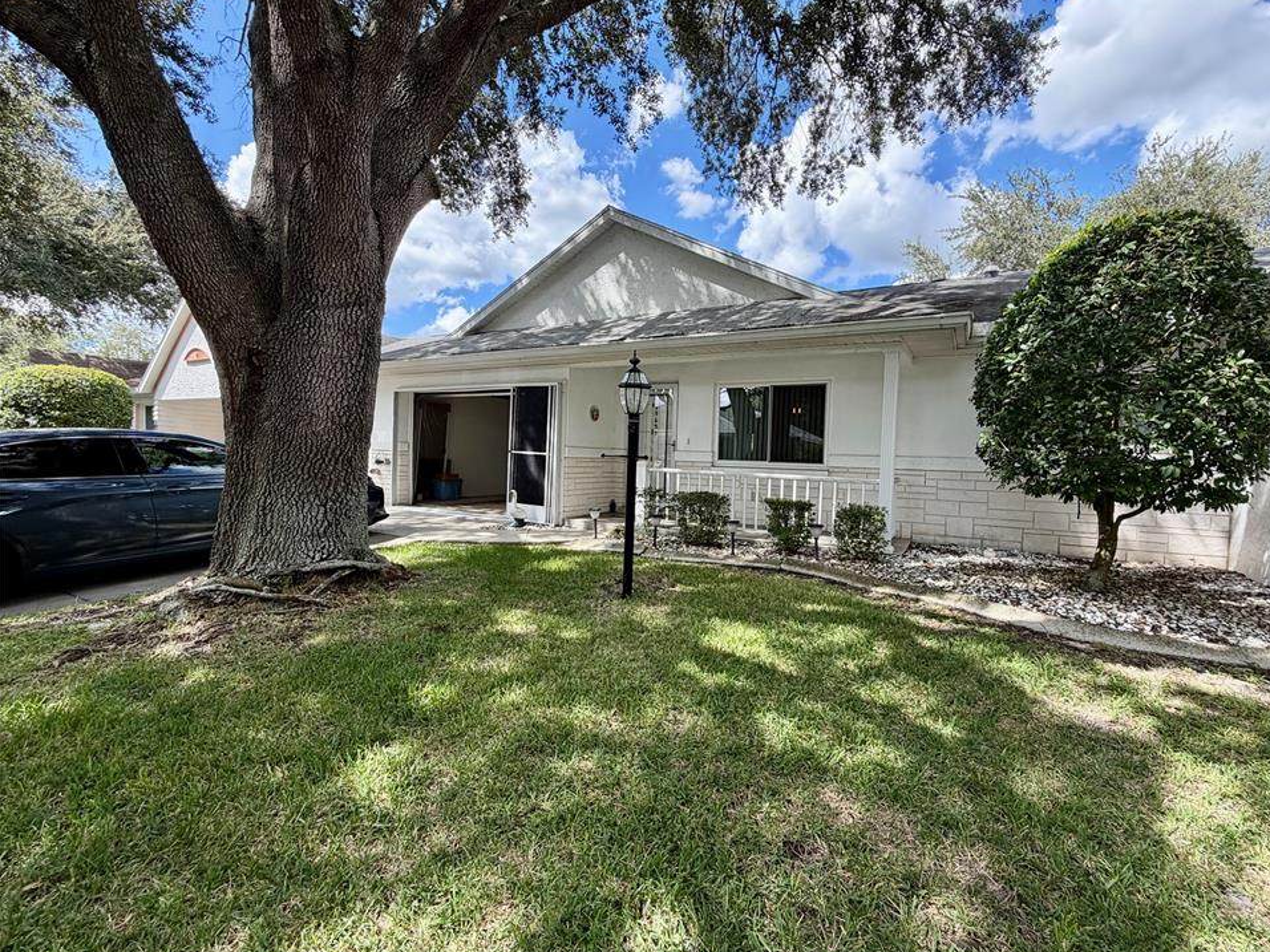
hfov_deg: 98.0
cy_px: 478
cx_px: 679
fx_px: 550
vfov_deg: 81.7
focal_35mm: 15
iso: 50
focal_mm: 2.22
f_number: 2.2
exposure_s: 1/331
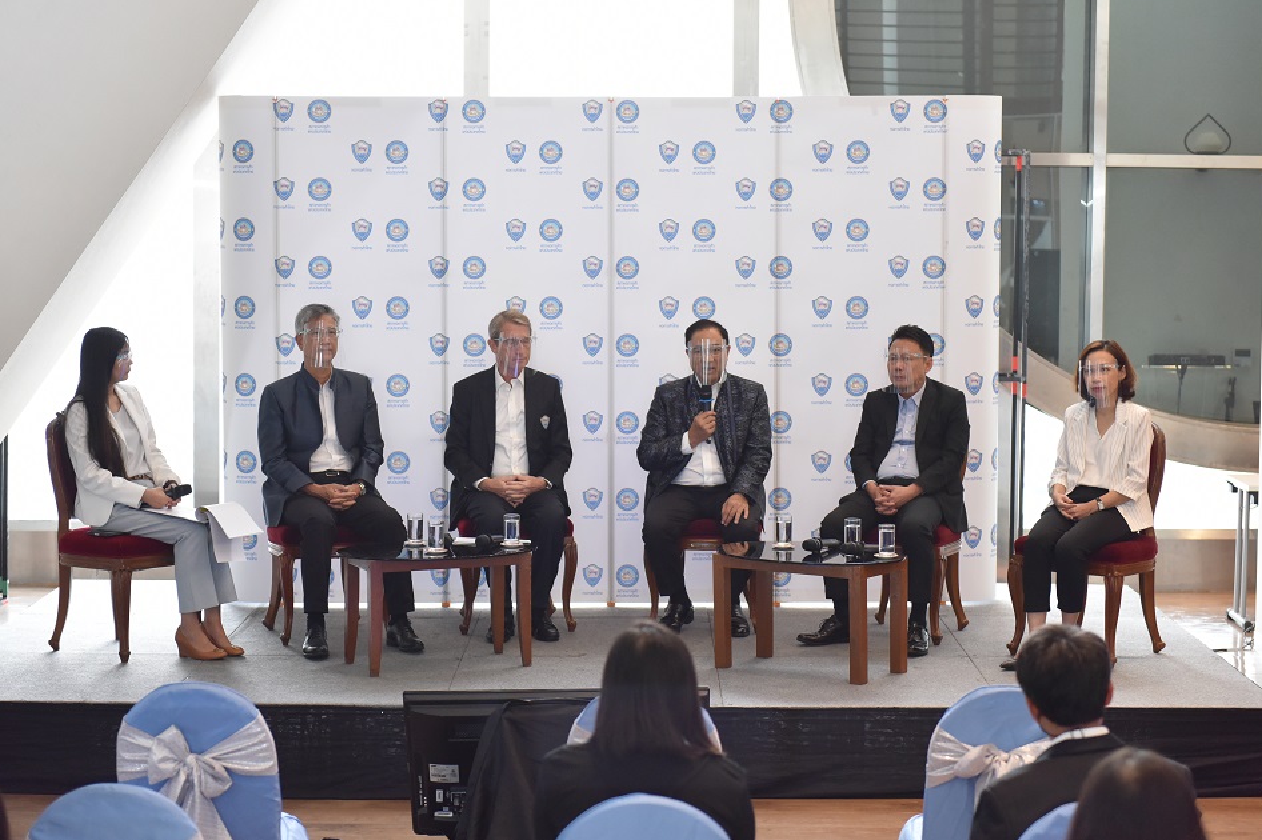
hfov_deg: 27.4
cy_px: 397
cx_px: 624
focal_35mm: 74
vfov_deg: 18.4
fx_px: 2593
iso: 2500
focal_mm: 70
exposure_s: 1/200
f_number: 3.2
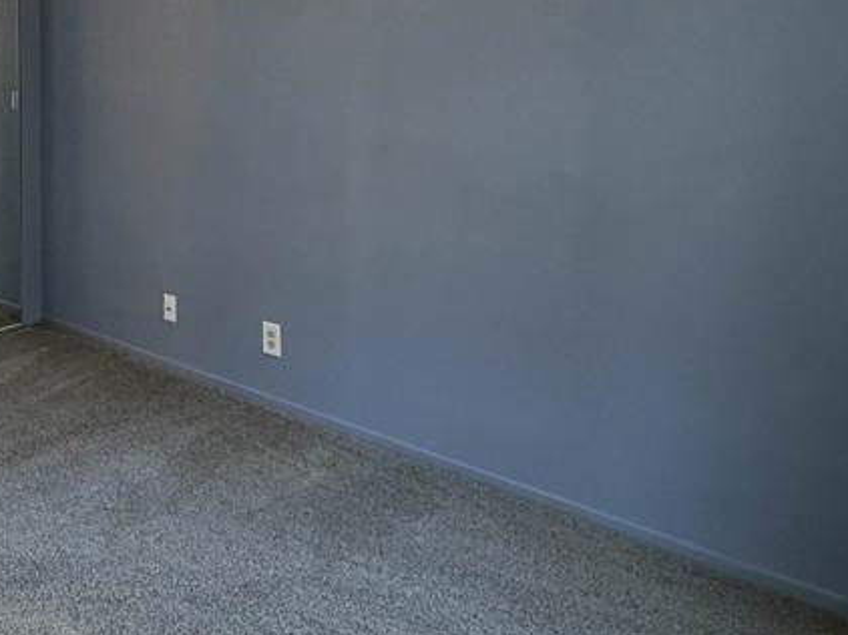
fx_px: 832
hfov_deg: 49.7
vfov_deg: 39.2
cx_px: 131
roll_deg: +0.3
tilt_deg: -1.8
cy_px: 80
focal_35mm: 34
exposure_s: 1/60
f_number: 2.2
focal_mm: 2.22
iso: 640
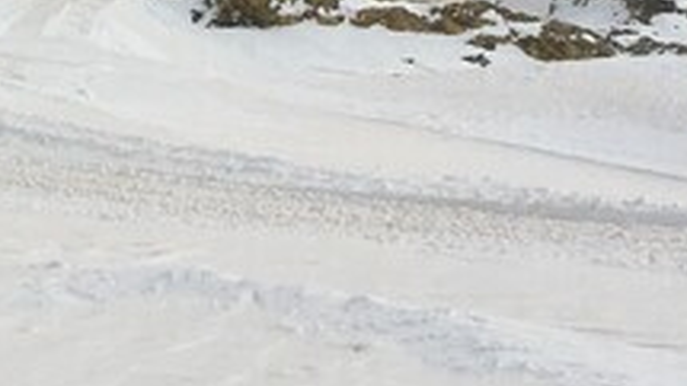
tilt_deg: -2.0
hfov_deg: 15.4
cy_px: -266
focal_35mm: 132
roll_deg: -0.5
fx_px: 2405
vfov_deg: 8.9
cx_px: -236
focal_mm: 4.15
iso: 25
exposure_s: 1/7692
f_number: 2.2
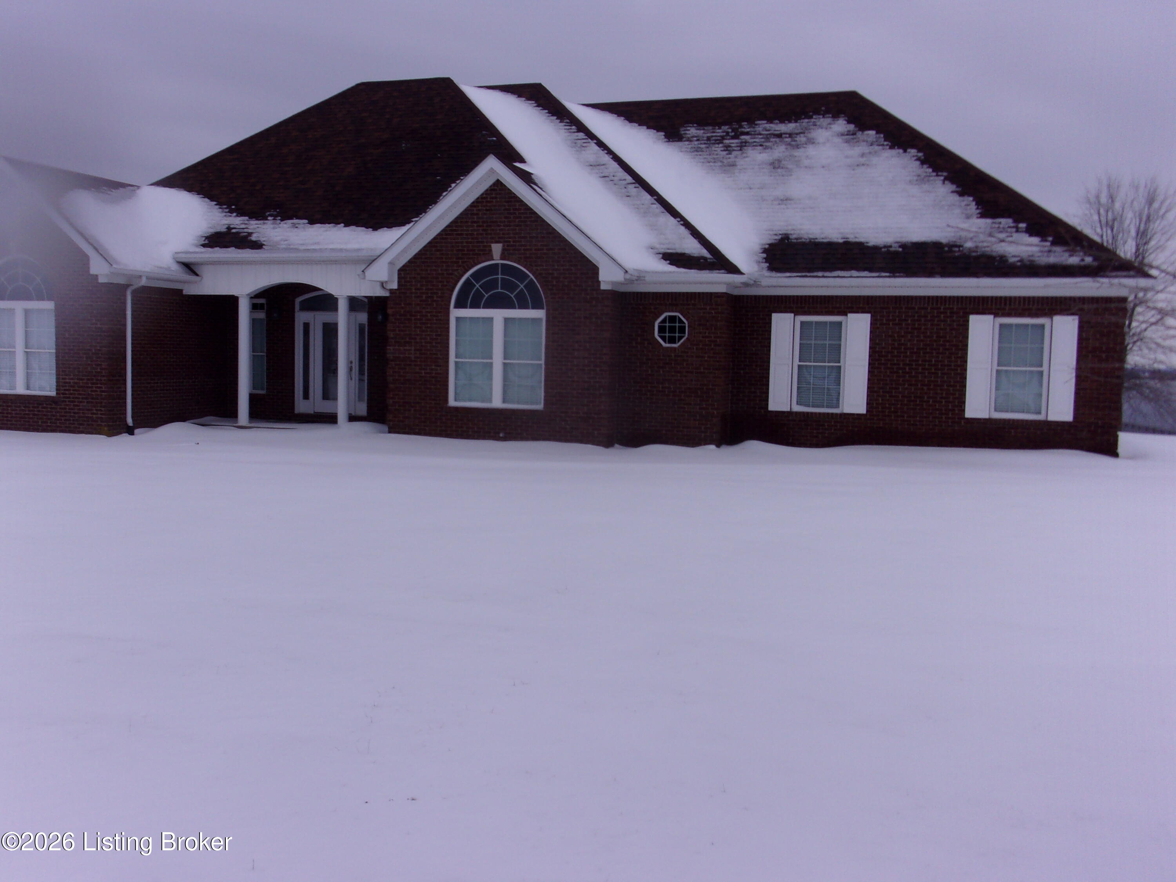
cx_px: 588
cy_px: 441
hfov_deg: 51.4
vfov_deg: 39.7
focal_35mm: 36
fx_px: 1223
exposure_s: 1/170
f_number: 11.8
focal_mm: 6.4
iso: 80
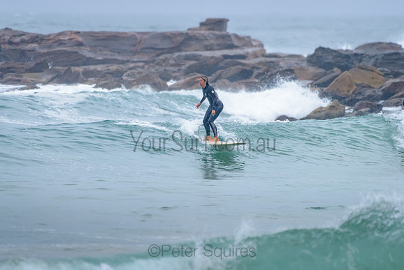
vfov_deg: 2.2
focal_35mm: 613
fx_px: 6884
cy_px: 123
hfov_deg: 3.4
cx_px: 211
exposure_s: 1/1000
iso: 1100
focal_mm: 500
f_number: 5.6
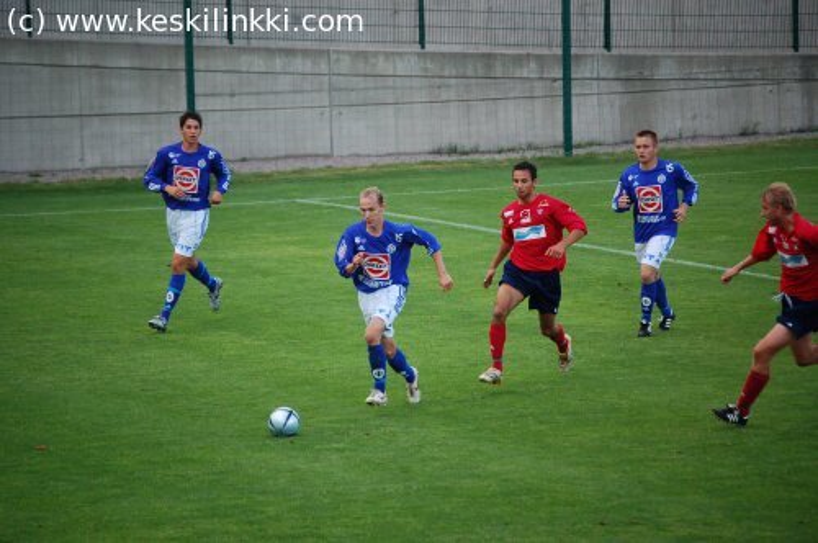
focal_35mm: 232
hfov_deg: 8.9
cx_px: 409
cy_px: 272
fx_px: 5276
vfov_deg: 5.9
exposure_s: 1/500
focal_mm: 155
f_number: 5.3
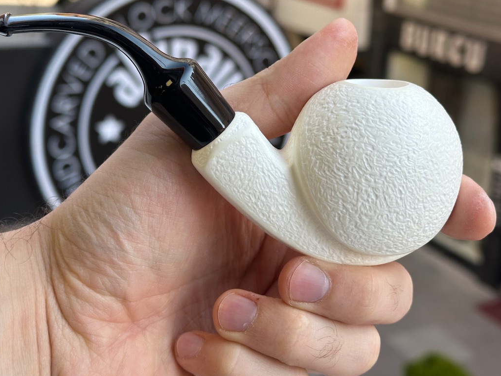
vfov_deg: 24.4
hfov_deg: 32.2
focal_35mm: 60
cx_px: 261
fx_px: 868
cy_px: 147
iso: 64
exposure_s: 1/349
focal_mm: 6.86
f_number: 1.78
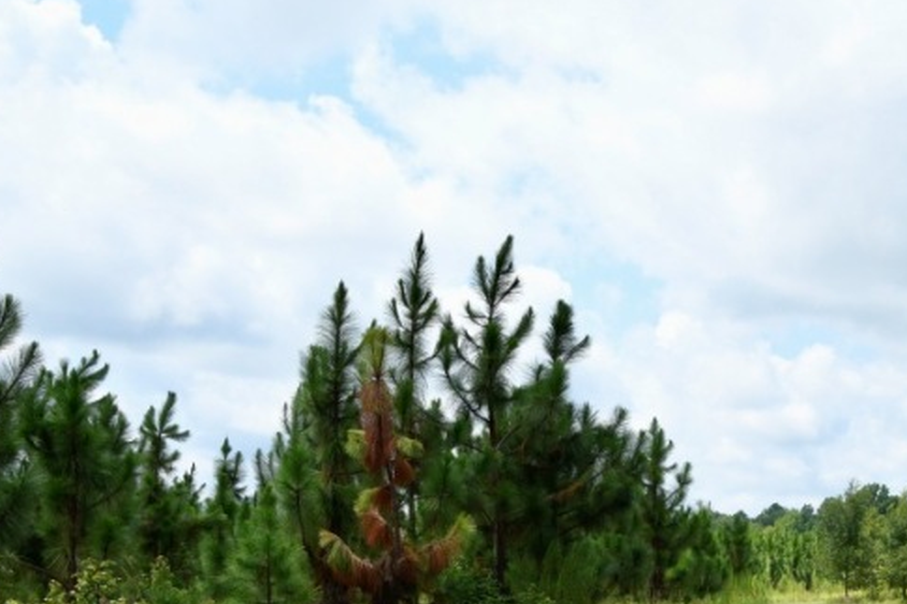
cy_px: 499
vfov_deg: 21.6
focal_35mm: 62
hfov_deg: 31.9
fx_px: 1559
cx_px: 668
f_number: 8
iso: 400
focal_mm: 23
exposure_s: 1/640
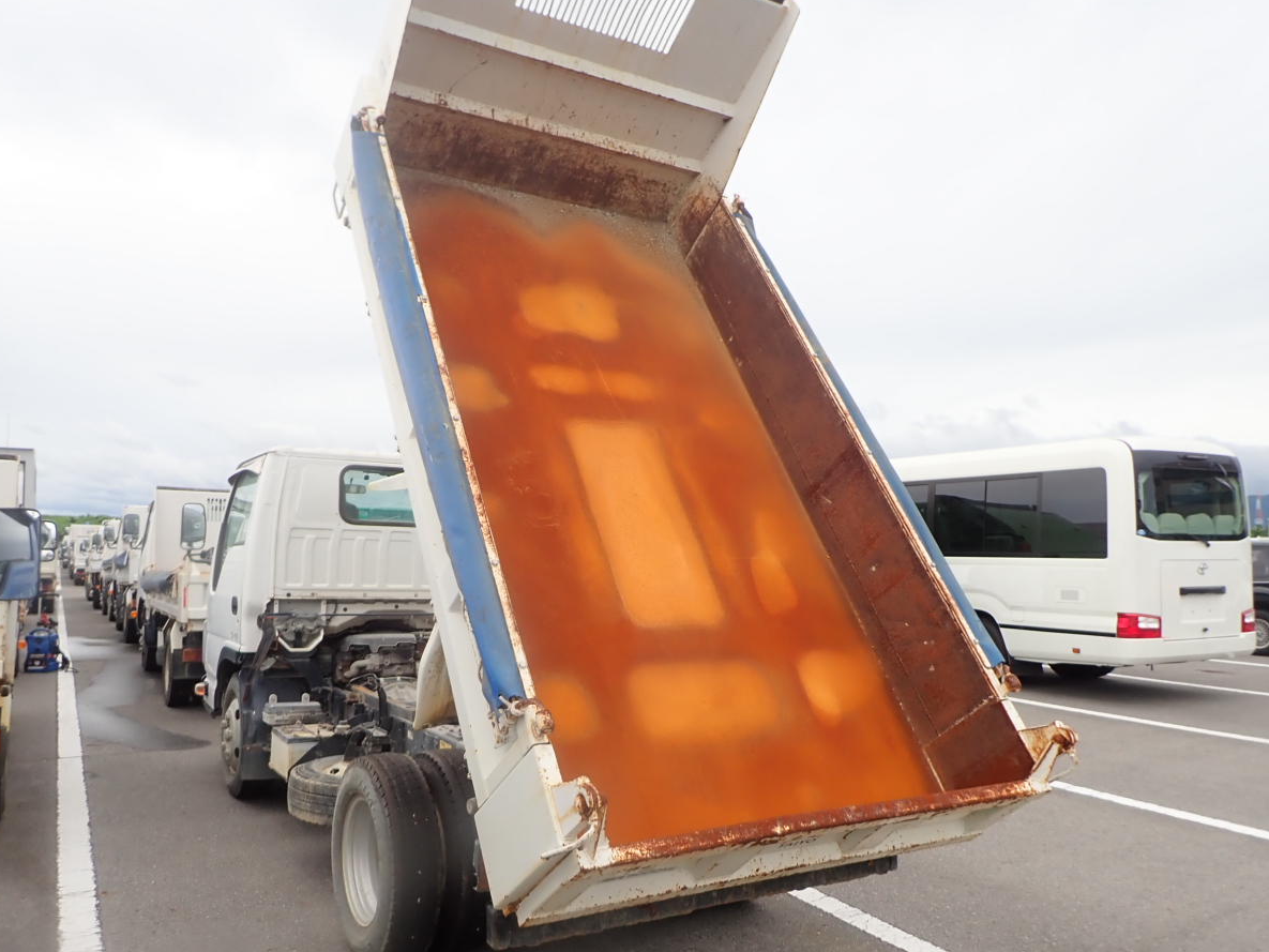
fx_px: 990
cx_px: 586
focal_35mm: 27
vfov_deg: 51.4
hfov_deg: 65.2
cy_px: 490
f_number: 2.8
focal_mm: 4.5
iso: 100
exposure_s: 1/500
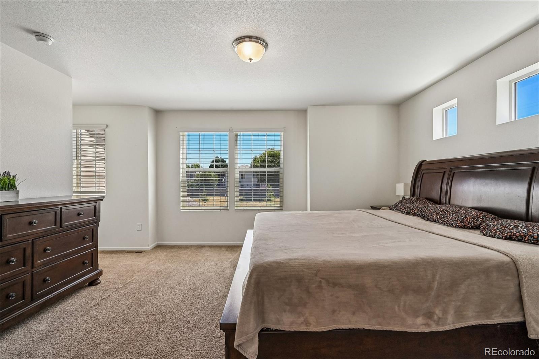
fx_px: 239
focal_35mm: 16
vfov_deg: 73.7
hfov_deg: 96.7
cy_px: 180
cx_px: 270
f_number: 10
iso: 400
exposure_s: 1/80
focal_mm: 16
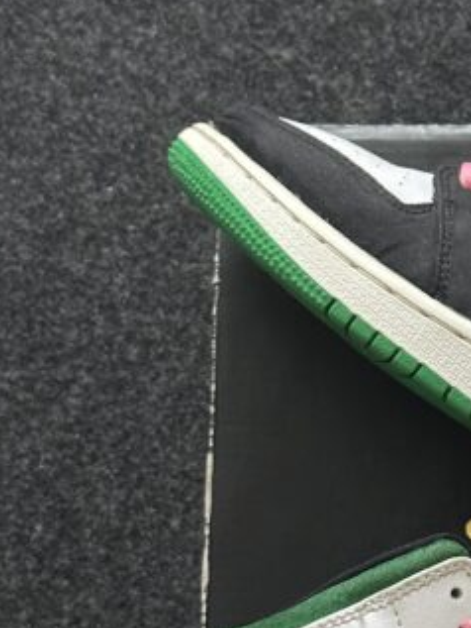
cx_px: 572
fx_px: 2194
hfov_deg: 12.0
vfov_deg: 16.1
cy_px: 544
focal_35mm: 121
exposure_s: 1/33
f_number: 1.78
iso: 320
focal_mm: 6.86
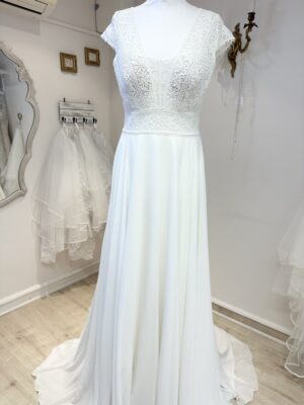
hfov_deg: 56.8
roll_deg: -0.7
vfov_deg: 71.6
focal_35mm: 24
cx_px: 152
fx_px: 281
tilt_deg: -15.2
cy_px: 202
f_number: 1.78
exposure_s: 1/100
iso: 64
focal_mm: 6.86
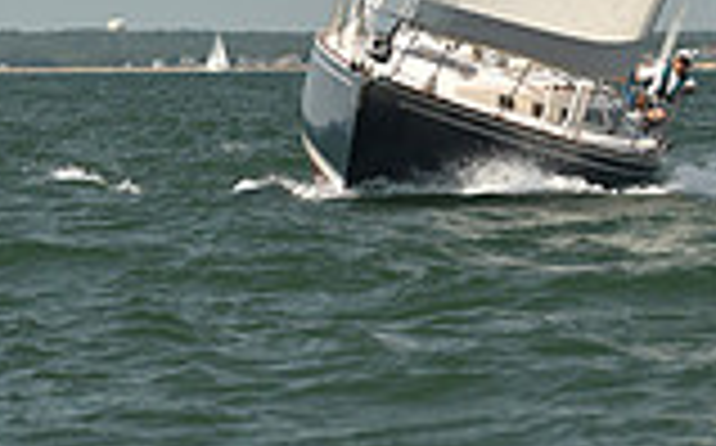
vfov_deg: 3.4
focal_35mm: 380
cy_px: -770
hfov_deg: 5.5
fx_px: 7407
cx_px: 367
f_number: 5.6
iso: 320
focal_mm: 102
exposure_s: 1/1000
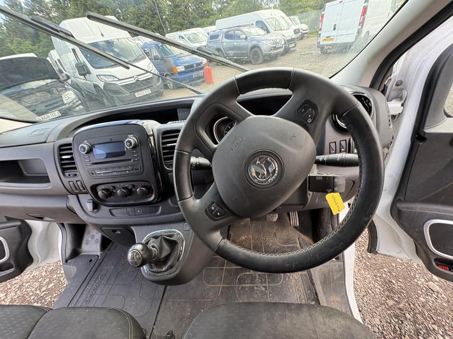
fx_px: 183
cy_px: 170
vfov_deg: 85.7
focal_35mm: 14
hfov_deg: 102.1
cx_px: 226
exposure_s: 1/99
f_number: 2.2
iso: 160
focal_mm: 2.22
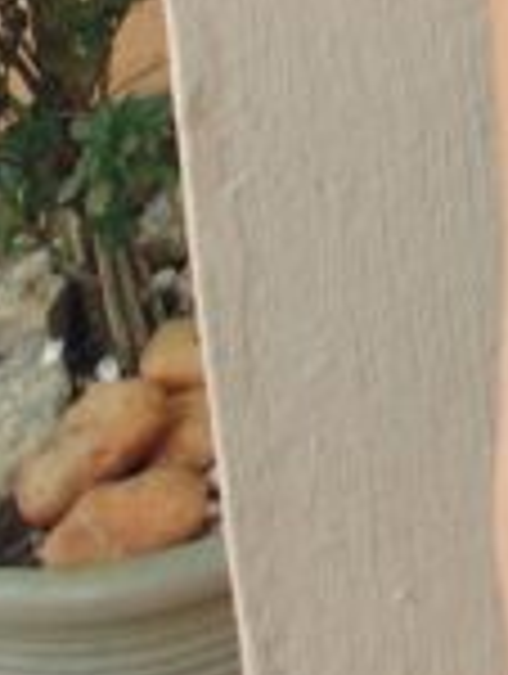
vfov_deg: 12.7
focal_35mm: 117
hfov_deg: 11.5
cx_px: 1012
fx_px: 2283
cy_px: -986
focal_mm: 4
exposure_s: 1/100
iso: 80
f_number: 3.1
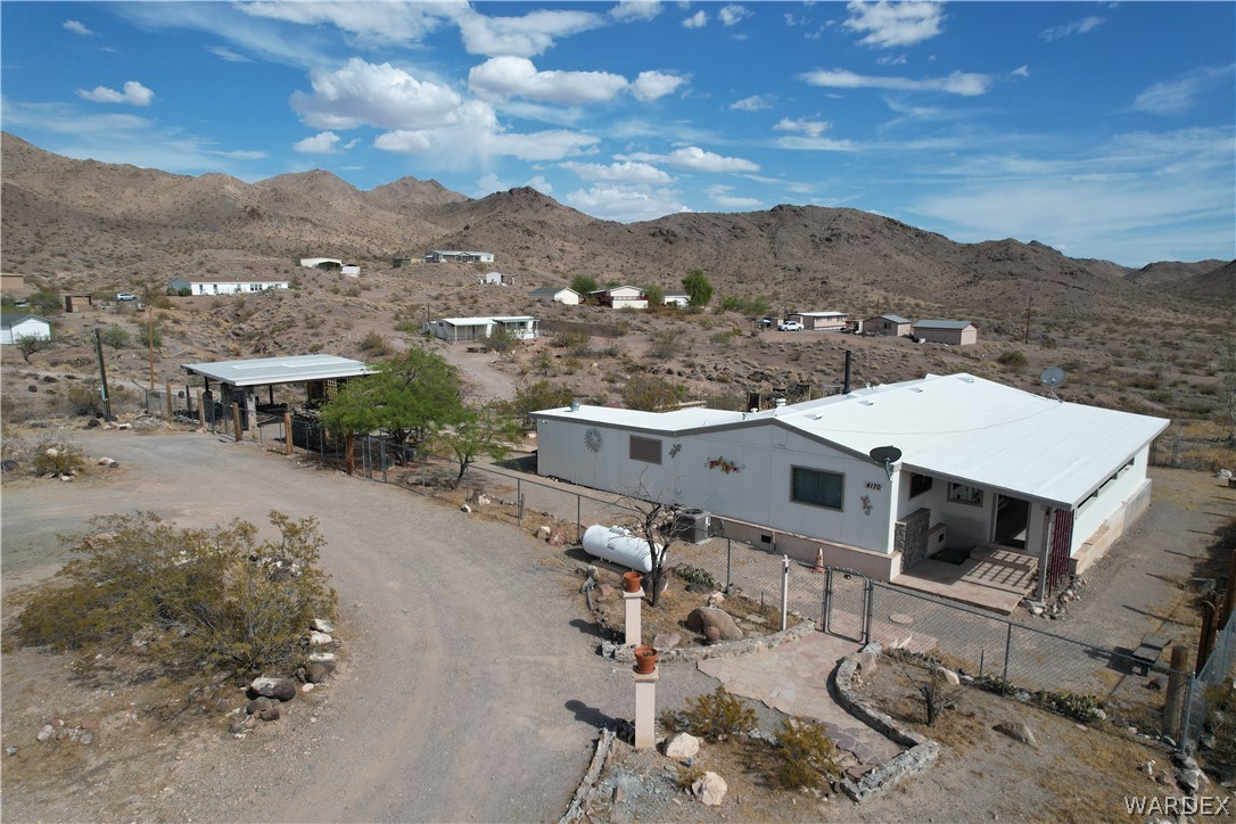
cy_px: 412
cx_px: 618
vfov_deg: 57.2
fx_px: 755
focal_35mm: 22
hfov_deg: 78.6
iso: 100
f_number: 2.8
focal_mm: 8.38
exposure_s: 1/2500
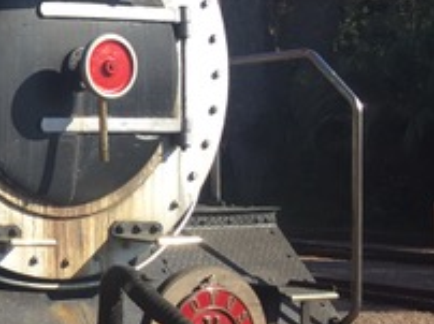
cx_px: -249
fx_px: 1152
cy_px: 159
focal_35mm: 92
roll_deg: +0.9
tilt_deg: -2.5
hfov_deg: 18.5
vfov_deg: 16.0
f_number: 2.2
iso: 32
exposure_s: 1/1130
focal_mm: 4.15
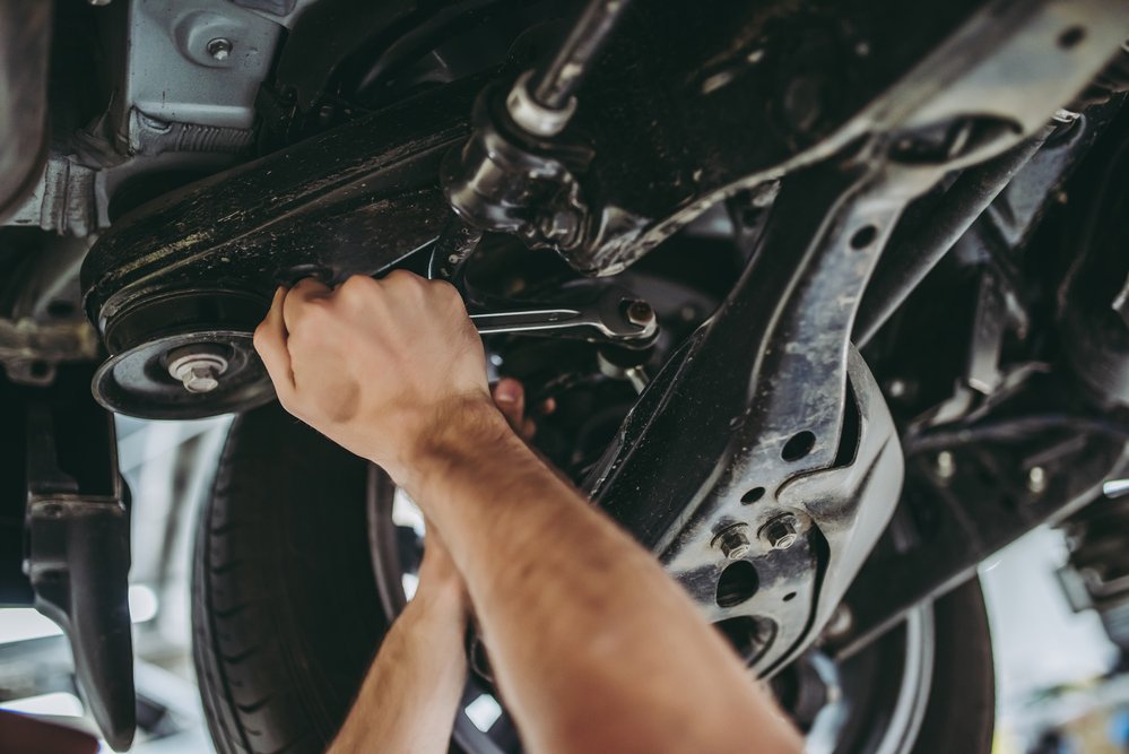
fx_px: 1098
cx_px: 564
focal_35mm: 35
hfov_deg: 54.4
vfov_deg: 37.9
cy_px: 377
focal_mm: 35
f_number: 1.8
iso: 640
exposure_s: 1/125
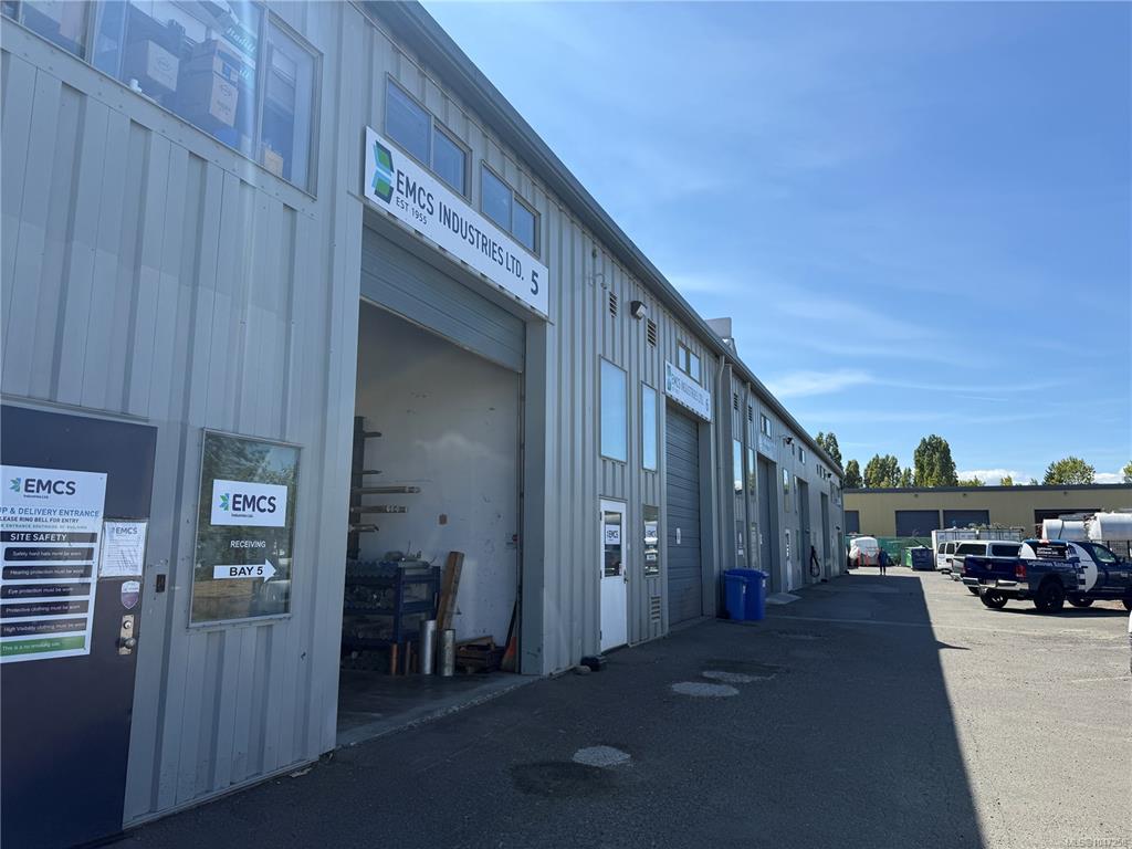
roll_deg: -1.1
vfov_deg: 56.8
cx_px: 566
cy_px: 424
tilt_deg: +9.5
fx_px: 785
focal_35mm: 24
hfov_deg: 71.6
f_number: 1.78
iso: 80
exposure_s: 1/4167
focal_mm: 6.76
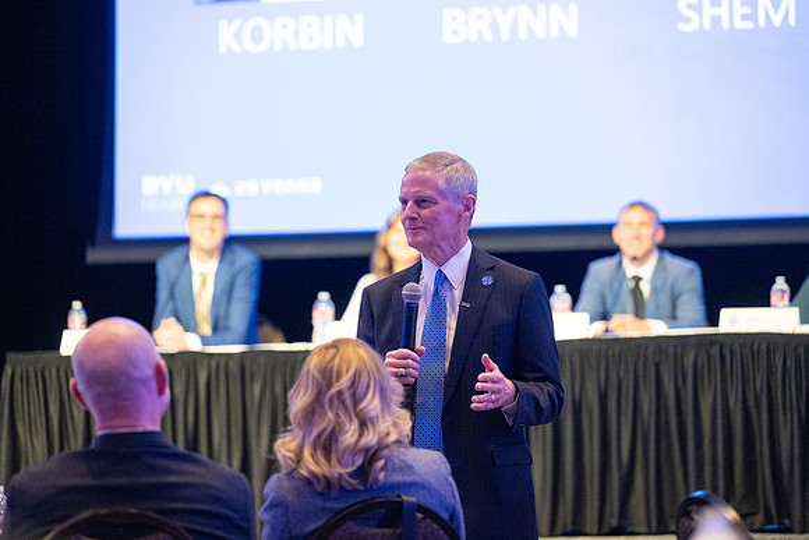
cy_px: 270
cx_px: 404
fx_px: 3371
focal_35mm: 150
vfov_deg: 9.2
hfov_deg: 13.7
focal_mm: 150
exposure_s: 1/200
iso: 5000
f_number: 2.8
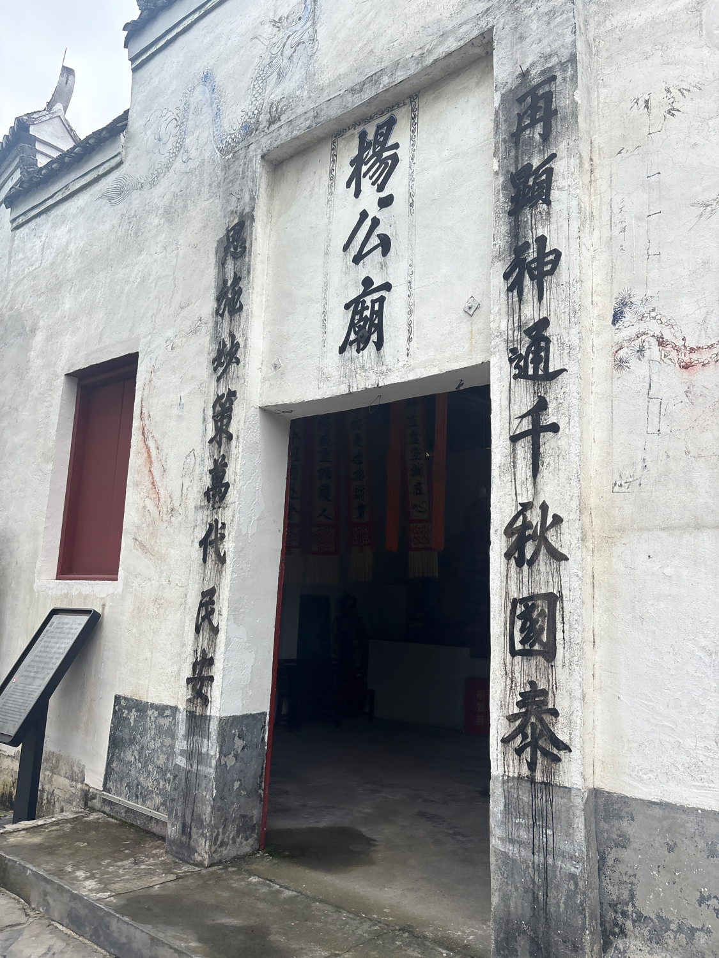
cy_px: 479
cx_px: 360
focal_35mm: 26
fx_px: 720
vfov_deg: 67.3
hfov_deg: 53.1
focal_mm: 5.96
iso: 50
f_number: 1.6
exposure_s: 1/861
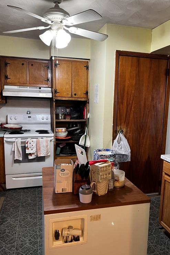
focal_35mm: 28
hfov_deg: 46.4
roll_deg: -1.0
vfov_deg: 65.5
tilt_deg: -6.7
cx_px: 88
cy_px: 129
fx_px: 199
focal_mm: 5.7
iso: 200
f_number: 1.5
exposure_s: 1/60
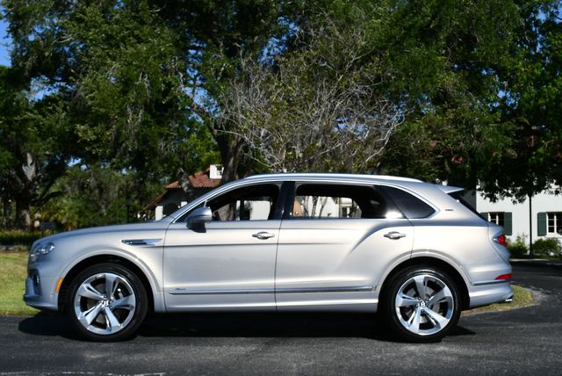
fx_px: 750
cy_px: 188
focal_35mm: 48
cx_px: 281
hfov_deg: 41.1
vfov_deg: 28.1
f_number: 9
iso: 100
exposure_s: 1/320
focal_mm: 24
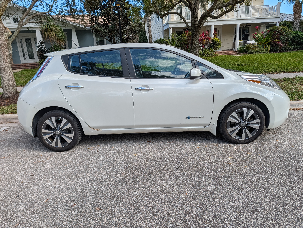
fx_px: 210
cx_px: 152
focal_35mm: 24
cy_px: 114
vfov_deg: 56.9
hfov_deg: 71.5
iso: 18
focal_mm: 6.9
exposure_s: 1/4386
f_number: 1.68
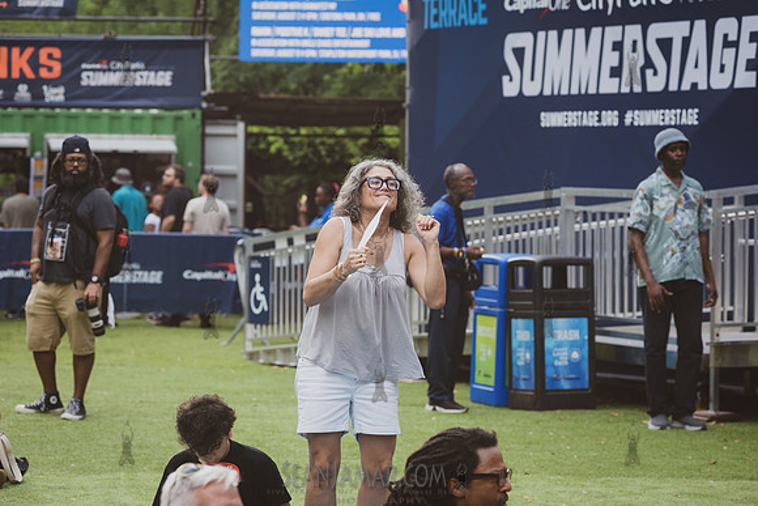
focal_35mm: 125
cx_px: 379
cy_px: 253
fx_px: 2632
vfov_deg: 11.0
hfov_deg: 16.4
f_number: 5
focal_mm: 125
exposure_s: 1/1000
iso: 1000
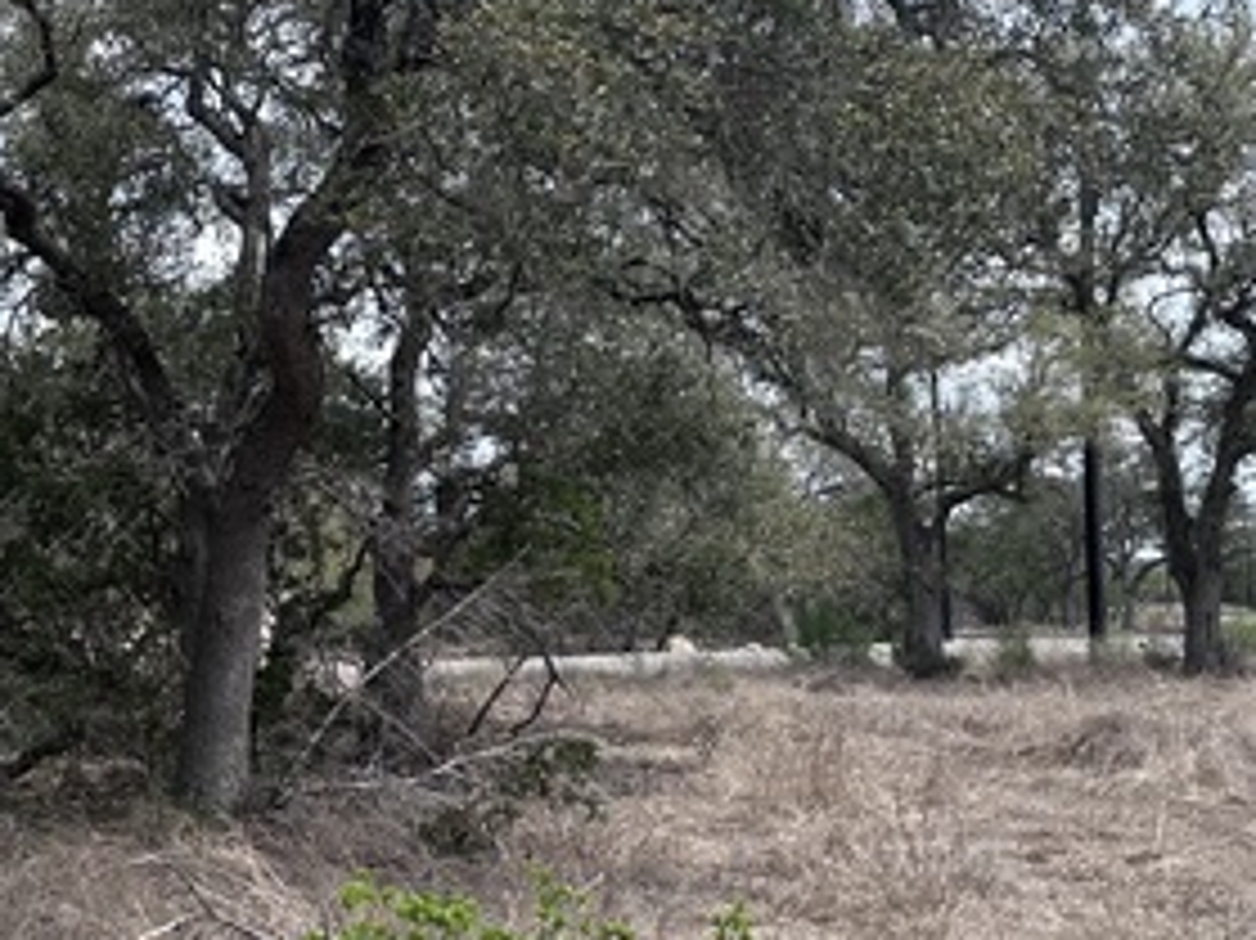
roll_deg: -1.1
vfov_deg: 26.5
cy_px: 418
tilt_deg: +6.6
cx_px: -104
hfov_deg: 31.3
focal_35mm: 55
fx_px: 1995
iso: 80
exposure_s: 1/4184
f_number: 1.78
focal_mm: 6.86
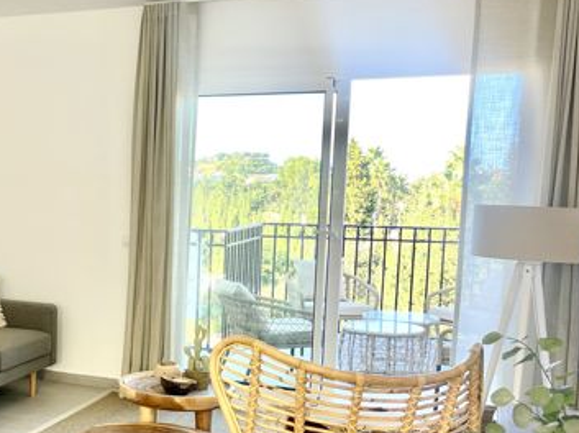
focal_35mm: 50
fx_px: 835
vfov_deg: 28.9
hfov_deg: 35.1
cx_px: 16
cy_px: 279
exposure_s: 1/121
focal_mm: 5.1
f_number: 1.6
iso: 40
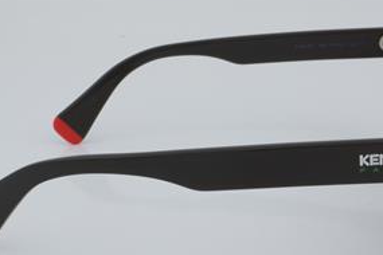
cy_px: 137
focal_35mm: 95
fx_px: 1007
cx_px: 222
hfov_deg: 21.5
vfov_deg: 14.4
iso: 100
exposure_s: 1/3
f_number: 32
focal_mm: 45
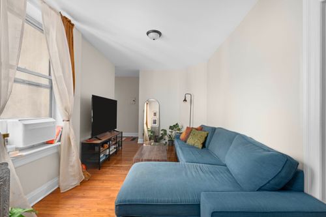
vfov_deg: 73.7
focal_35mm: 16
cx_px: 163
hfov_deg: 96.8
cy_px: 108
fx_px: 145
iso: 640
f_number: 11
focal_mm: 16
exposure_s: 1/1.25
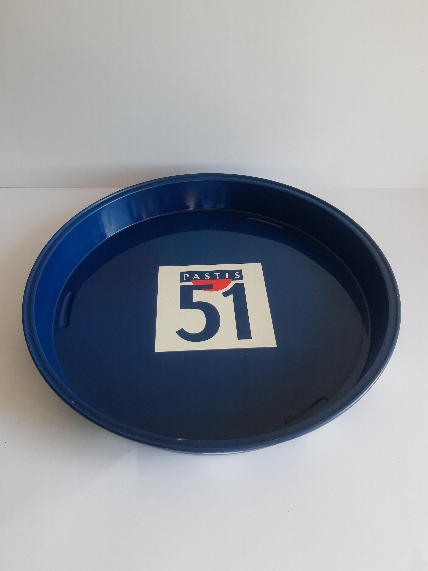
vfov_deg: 67.3
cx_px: 214
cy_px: 286
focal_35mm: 26
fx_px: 429
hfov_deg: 53.1
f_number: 1.8
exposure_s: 1/100
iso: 43
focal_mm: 3.95
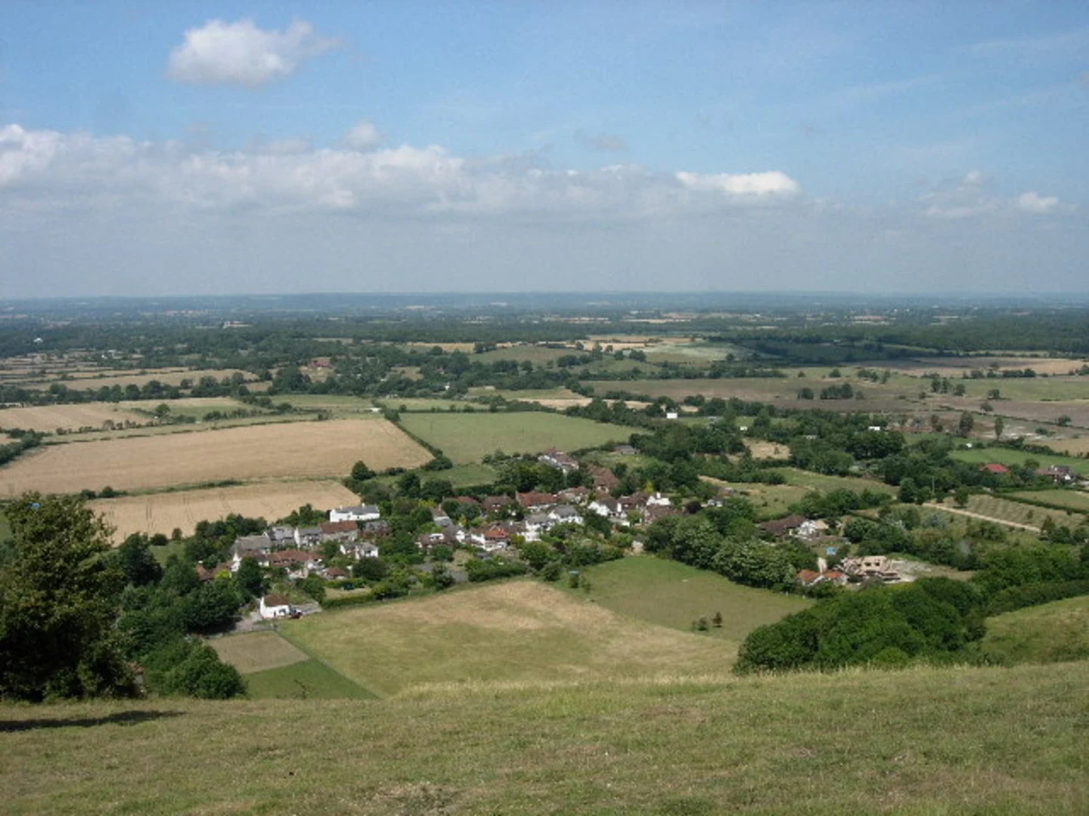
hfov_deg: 49.0
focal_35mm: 38
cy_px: 408
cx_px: 544
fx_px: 1195
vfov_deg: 37.7
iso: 64
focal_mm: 7.8
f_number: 4.8
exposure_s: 1/939
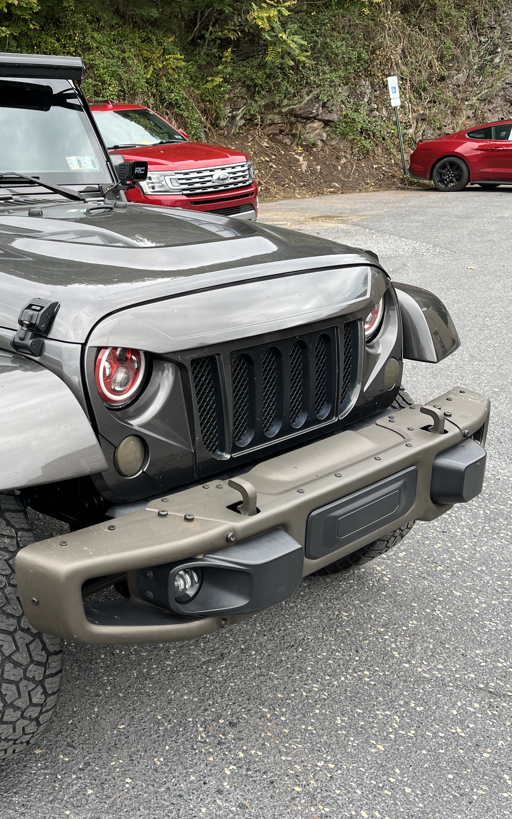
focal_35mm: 39
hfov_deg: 30.9
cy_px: 390
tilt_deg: -15.1
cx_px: 28
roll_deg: +2.0
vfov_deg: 50.4
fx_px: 871
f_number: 1.6
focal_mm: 5.1
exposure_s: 1/261
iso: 40
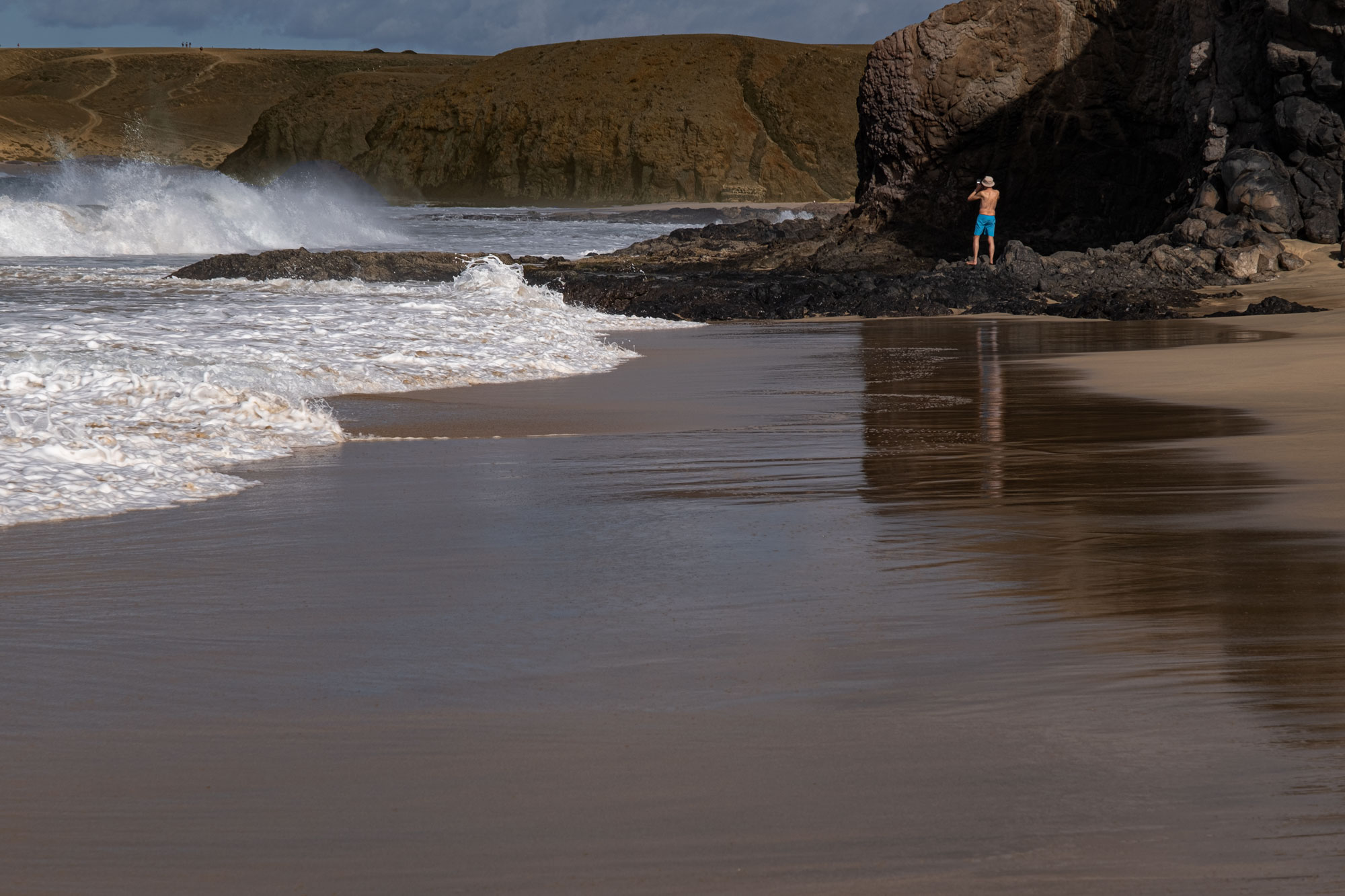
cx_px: 672
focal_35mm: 120
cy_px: 448
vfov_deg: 11.4
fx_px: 4483
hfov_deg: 17.1
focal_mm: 80
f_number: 8
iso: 80
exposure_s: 1/500
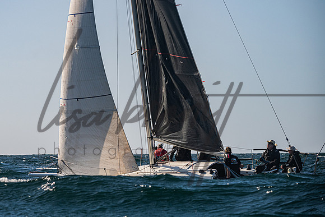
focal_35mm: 219
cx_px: 132
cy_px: 91
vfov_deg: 6.3
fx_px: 1980
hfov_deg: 9.4
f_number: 6.3
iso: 320
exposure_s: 1/5000
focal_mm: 185
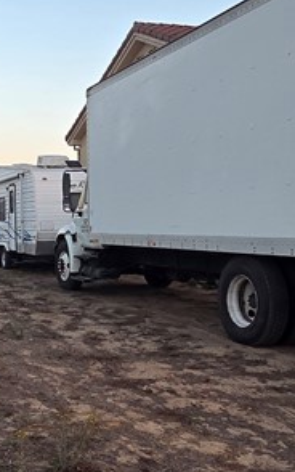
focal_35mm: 48
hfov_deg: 25.1
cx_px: -24
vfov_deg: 41.8
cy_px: 246
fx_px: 617
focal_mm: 2.2
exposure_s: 1/142
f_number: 2.2
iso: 50
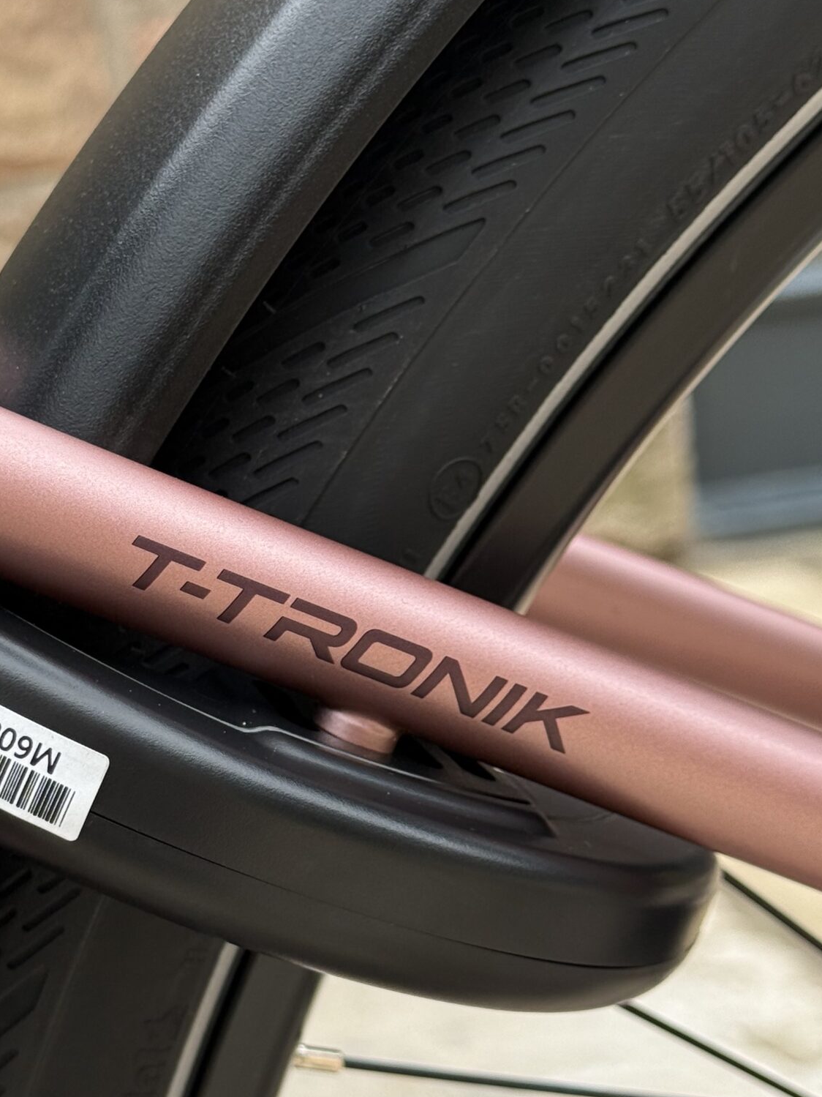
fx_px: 2597
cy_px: 599
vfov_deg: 23.8
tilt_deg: -12.4
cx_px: 151
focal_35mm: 82
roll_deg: +6.4
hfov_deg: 17.8
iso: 80
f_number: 1.78
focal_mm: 6.76
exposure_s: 1/951
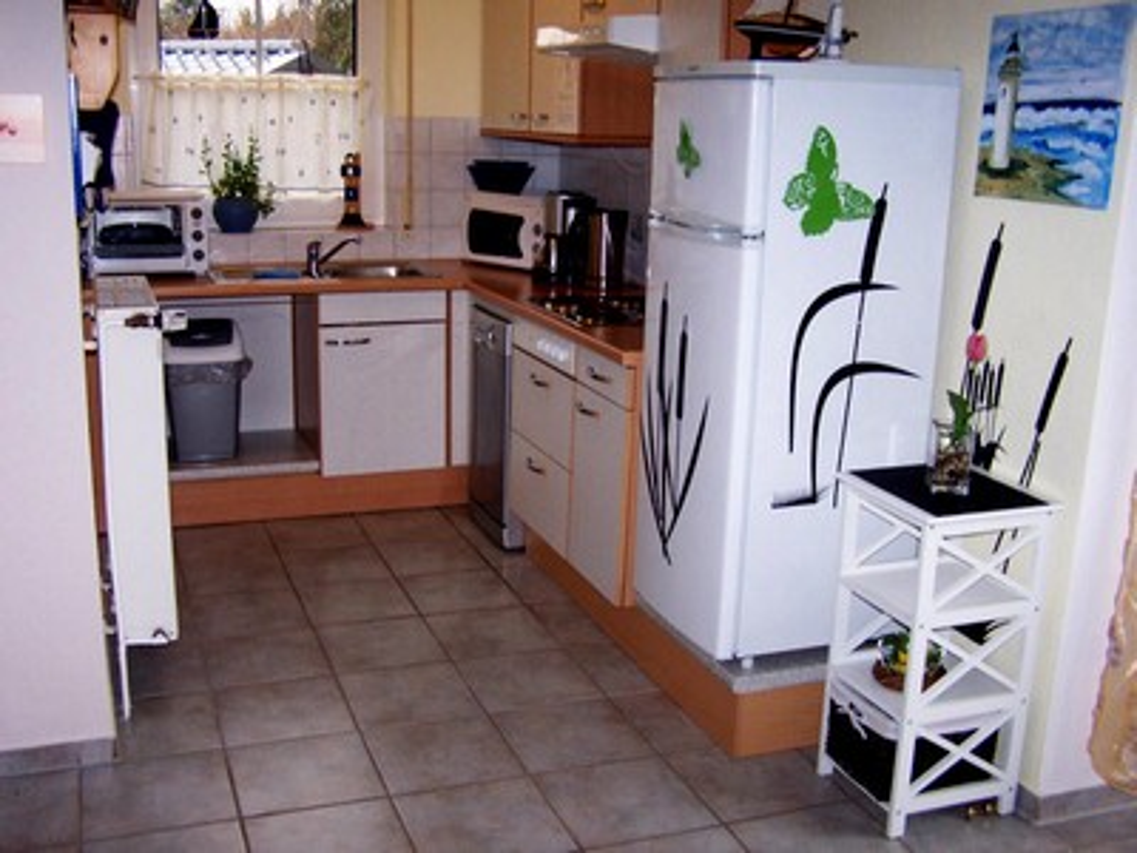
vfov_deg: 37.7
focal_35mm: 38
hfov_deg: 49.0
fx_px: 1248
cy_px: 426
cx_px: 568
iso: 140
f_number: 2.8
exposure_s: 1/60
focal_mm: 6.3
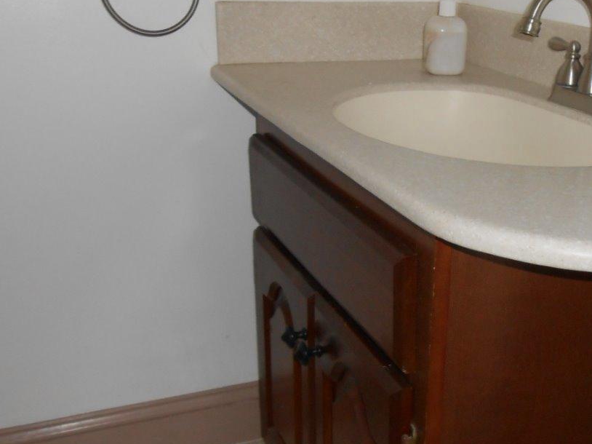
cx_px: 413
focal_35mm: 46
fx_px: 786
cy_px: 293
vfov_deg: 31.3
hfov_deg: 40.5
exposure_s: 1/25
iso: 200
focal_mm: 4.6
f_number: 3.5
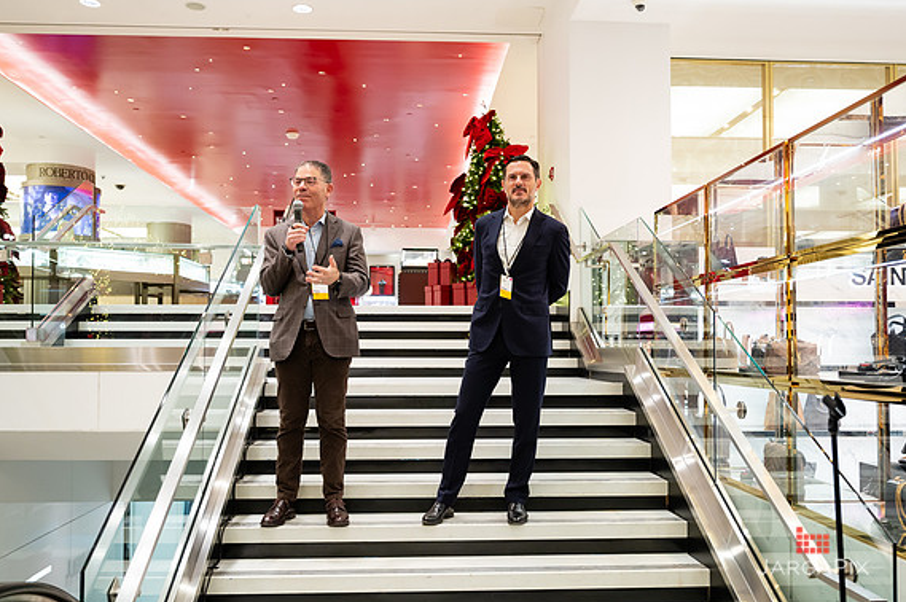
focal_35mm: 32
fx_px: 804
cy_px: 313
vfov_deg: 41.0
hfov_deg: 58.8
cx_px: 446
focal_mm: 28.5
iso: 1250
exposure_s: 1/160
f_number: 3.2
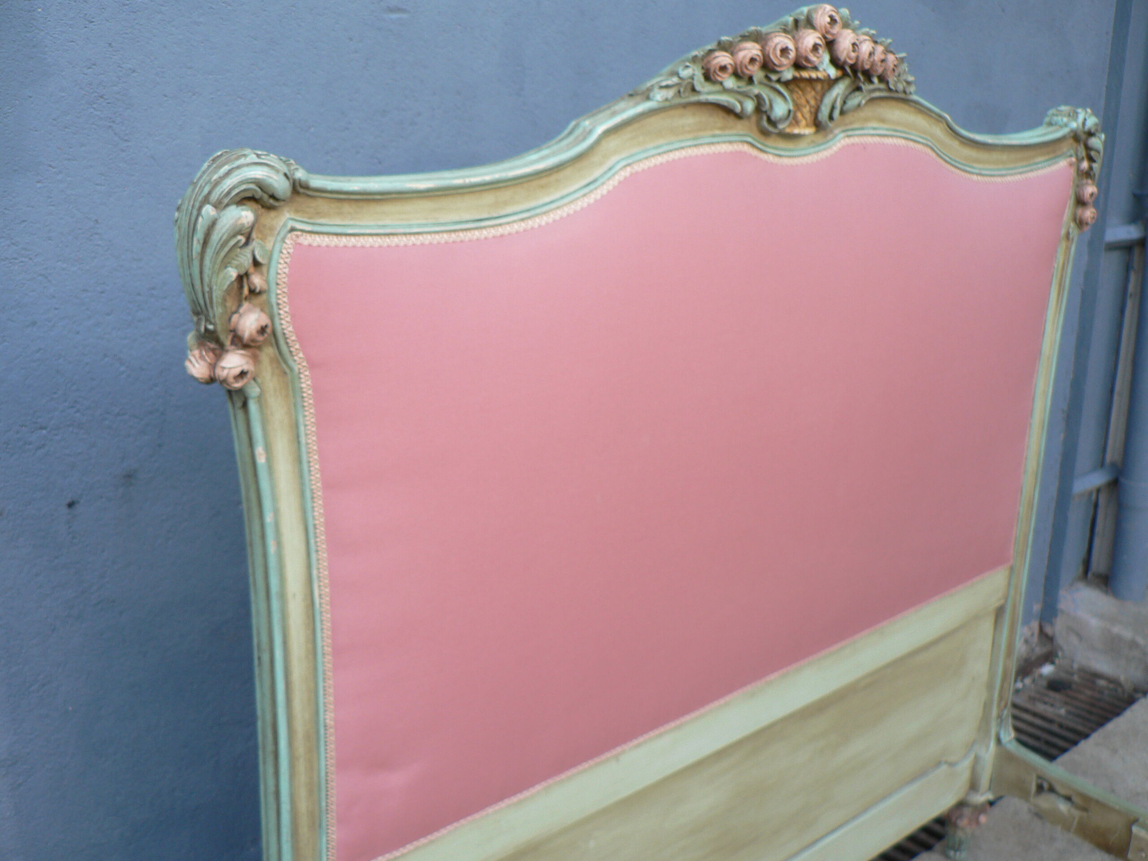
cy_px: 430
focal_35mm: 36
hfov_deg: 51.4
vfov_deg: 39.7
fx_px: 1194
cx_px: 574
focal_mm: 6
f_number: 2.8
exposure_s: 1/60
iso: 80
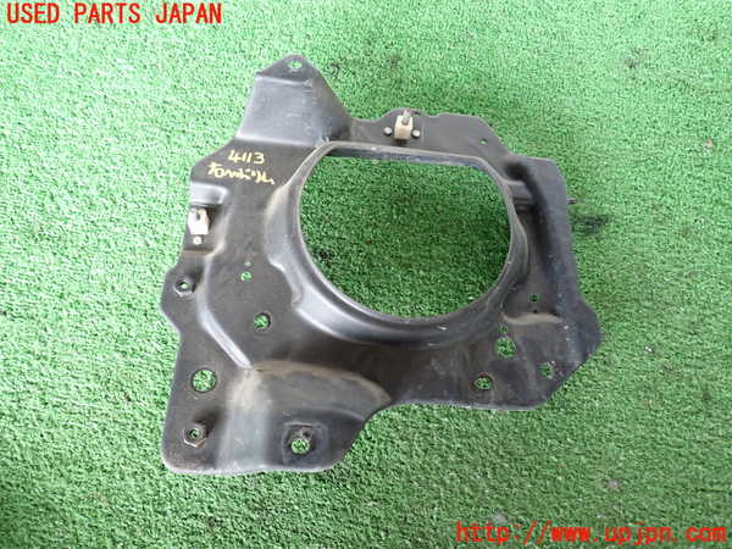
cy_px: 274
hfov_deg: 69.4
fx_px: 529
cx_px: 366
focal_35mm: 25
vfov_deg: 54.9
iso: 320
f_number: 2
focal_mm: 4.5
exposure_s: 1/30
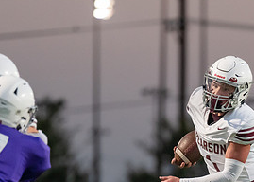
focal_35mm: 655
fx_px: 4724
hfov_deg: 3.1
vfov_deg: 2.2
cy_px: 209
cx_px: 214
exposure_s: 1/1250
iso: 3200
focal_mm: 200
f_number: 2.8
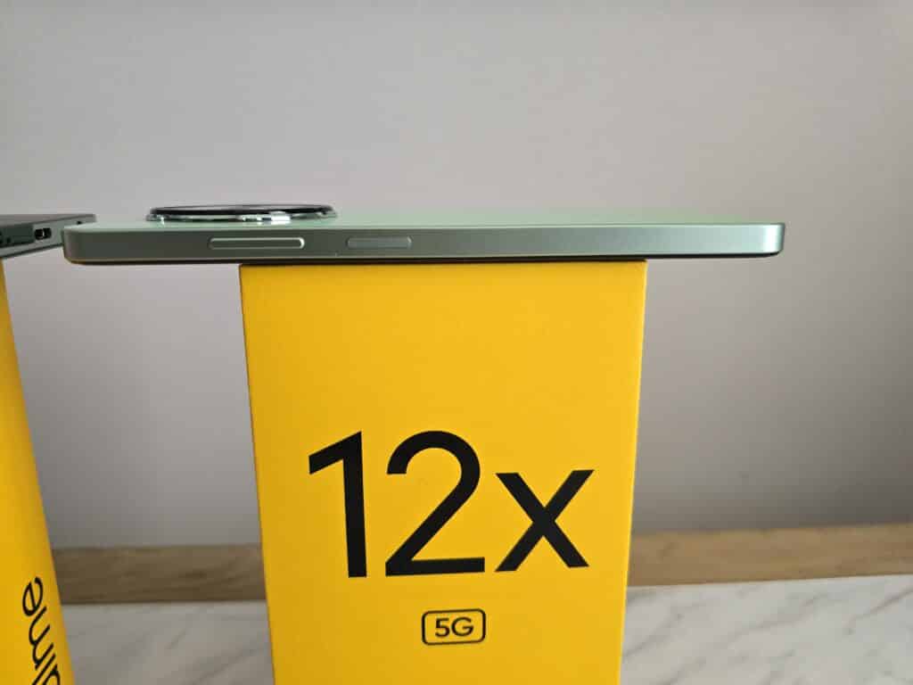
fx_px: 607
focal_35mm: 23
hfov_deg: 73.9
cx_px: 456
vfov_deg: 58.9
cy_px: 342
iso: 400
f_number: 1.7
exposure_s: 1/120
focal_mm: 6.3
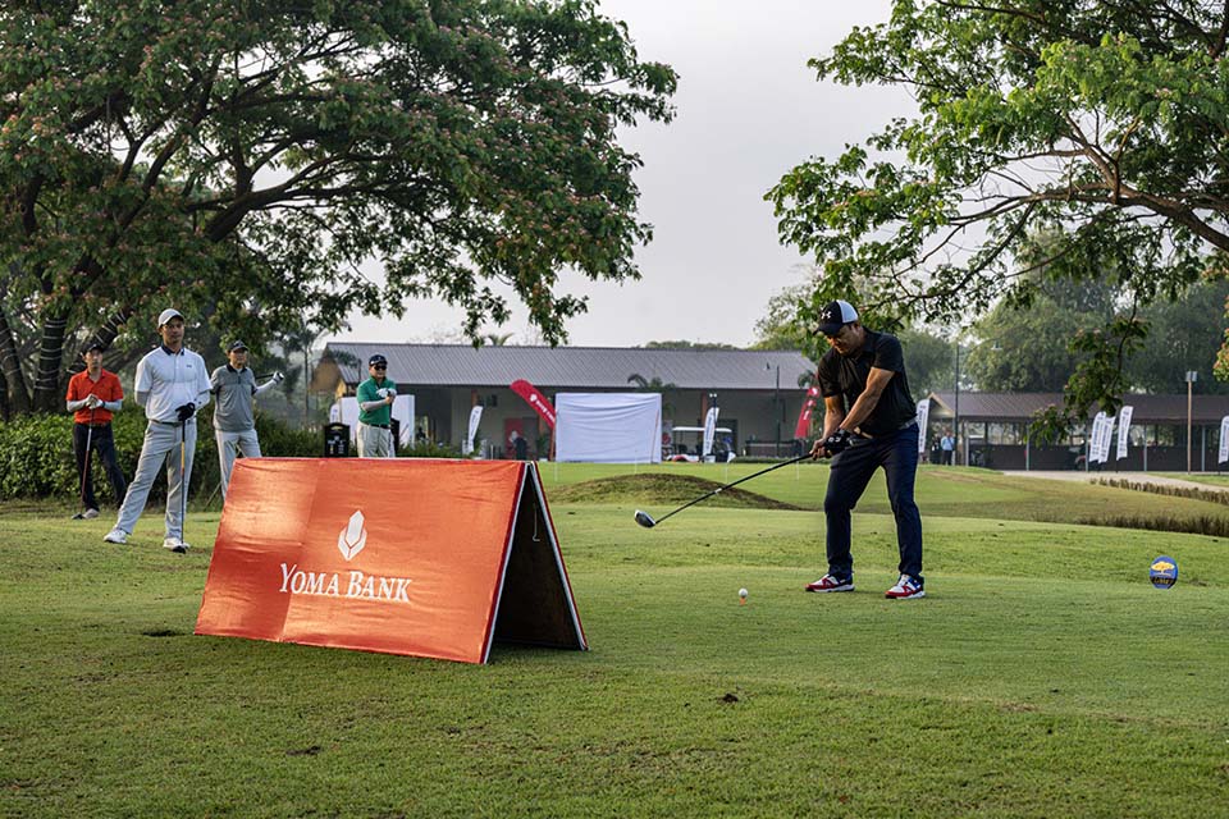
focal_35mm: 70
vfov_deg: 19.5
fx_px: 2390
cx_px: 614
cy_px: 410
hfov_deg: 28.8
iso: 2200
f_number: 5.6
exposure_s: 1/1600
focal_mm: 70
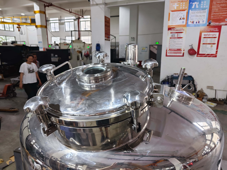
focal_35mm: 23
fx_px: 151
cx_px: 114
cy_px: 85
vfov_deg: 58.9
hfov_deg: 73.9
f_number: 1.8
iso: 640
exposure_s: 1/50
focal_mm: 5.43
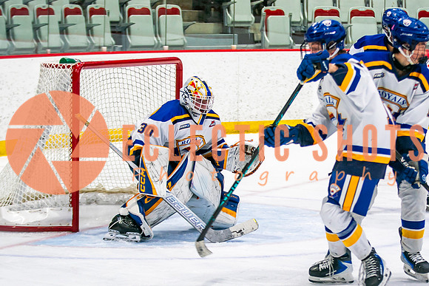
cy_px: 153
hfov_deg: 11.1
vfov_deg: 7.4
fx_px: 2214
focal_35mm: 186
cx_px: 263
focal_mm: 85
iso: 500
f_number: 2.8
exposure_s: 1/640
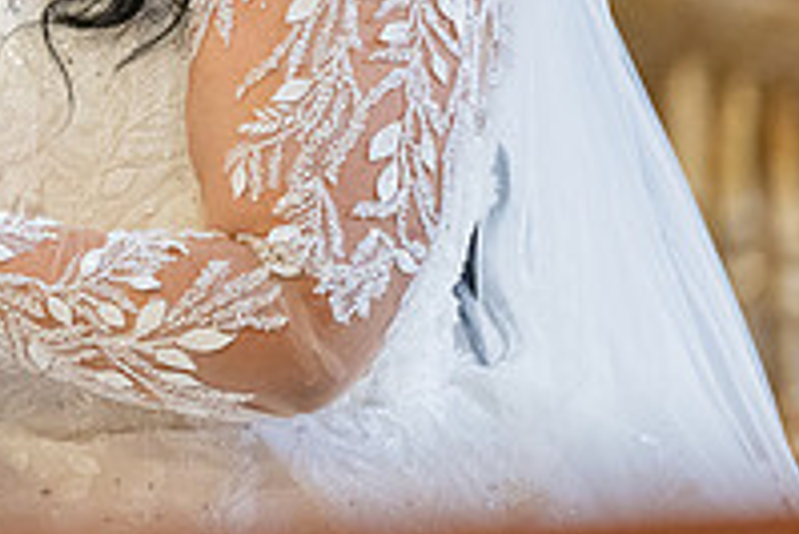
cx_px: -181
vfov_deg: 2.9
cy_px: -191
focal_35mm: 480
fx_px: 10661
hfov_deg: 4.3
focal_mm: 165
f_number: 2.8
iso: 2000
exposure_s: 1/100
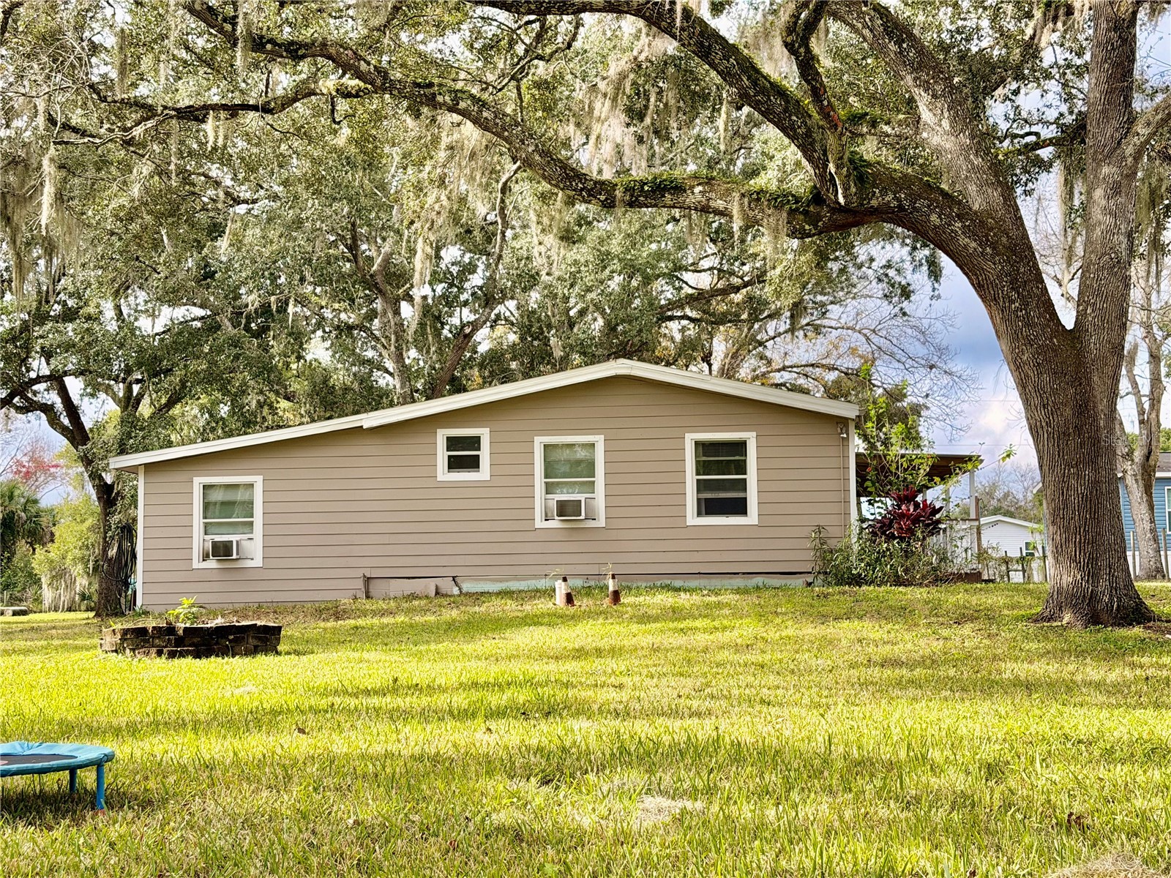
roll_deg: +0.8
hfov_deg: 39.7
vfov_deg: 30.3
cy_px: 439
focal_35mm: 48
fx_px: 1624
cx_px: 586
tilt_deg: +5.5
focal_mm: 6.76
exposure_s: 1/1795
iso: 80
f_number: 1.78
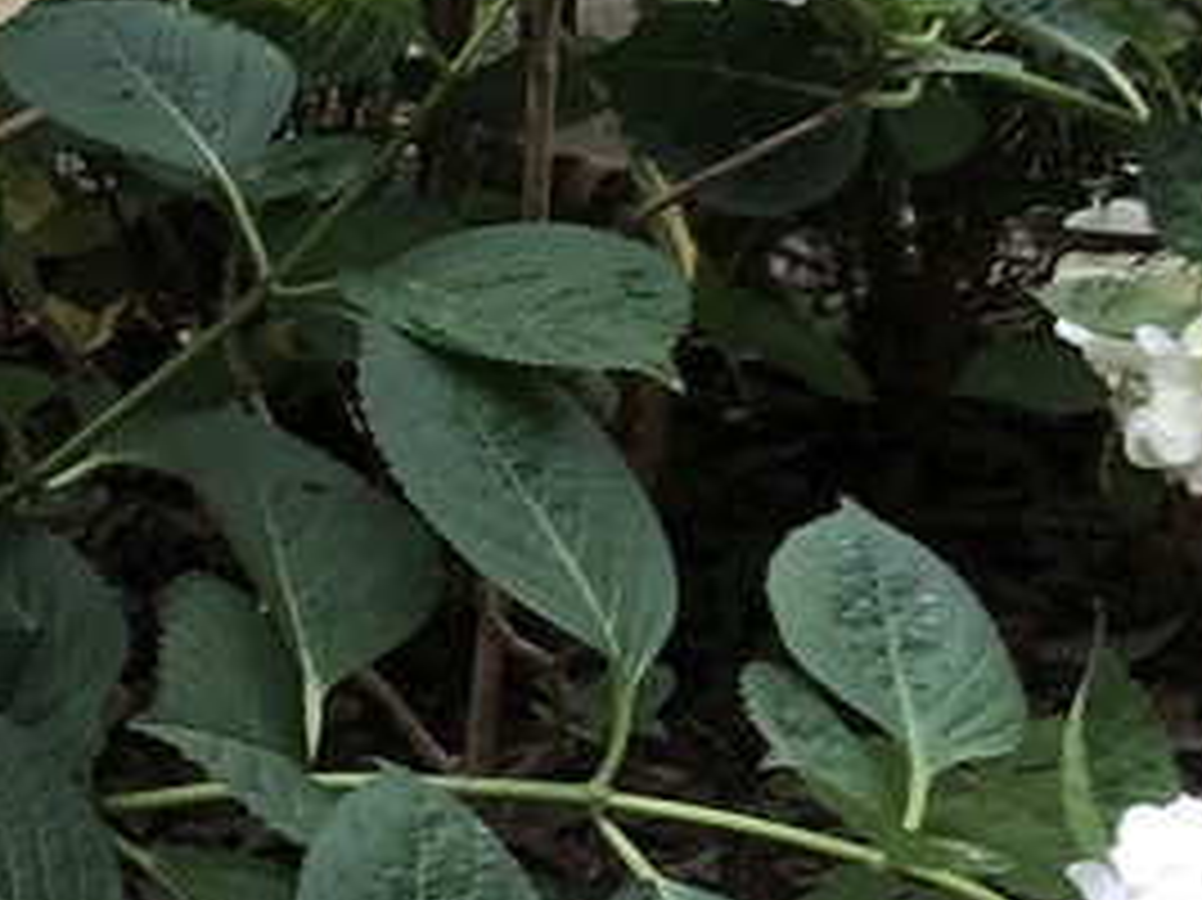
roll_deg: +2.0
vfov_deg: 11.8
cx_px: -923
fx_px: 4373
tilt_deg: -23.2
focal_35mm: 126
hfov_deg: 14.0
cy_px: 405
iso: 40
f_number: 1.8
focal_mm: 3.99
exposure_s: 1/33
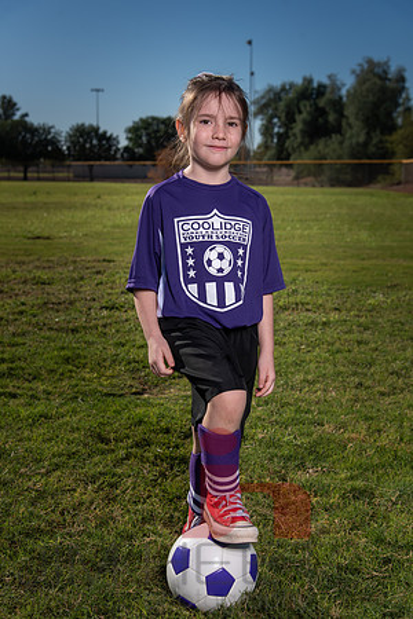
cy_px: 310
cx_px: 206
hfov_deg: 28.1
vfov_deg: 41.1
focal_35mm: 48
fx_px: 826
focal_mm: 48
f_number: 5.6
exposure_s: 1/1000
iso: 100
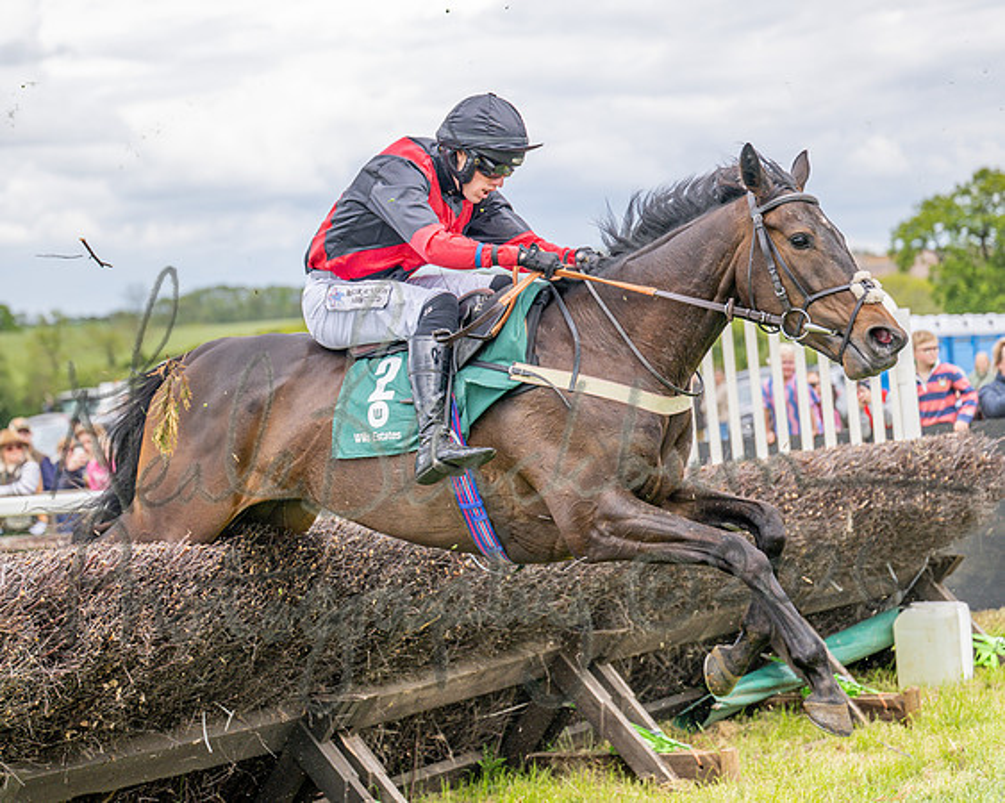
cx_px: 310
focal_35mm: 92
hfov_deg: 20.7
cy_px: 334
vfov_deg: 16.7
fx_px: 2739
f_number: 2.8
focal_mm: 70
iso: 200
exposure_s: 1/1600
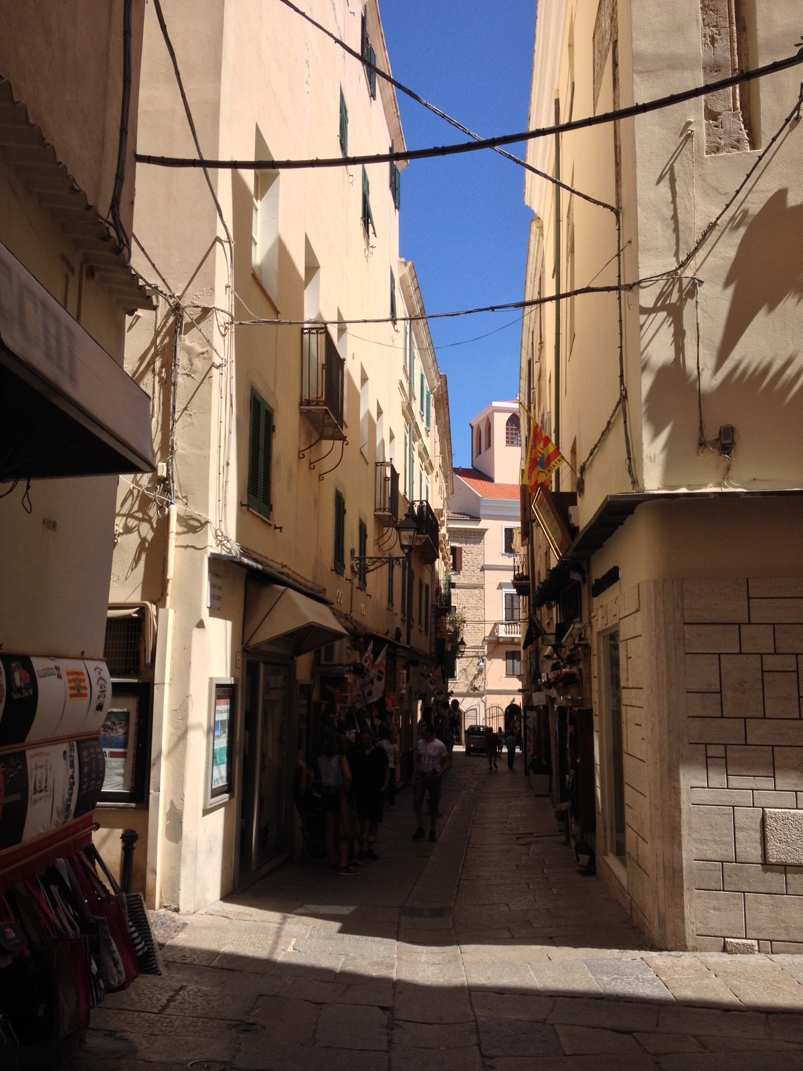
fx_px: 1083
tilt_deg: +6.1
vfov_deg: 52.6
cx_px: 402
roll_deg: +0.6
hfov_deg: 40.7
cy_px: 536
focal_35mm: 35
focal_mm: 4.28
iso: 50
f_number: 2.4
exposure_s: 1/1534
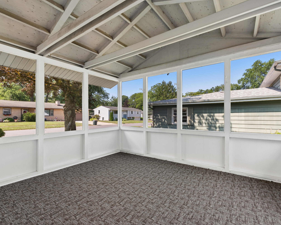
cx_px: 160
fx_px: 133
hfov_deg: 92.6
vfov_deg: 80.4
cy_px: 114
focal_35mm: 16
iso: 200
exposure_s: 1/13
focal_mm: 14
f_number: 11
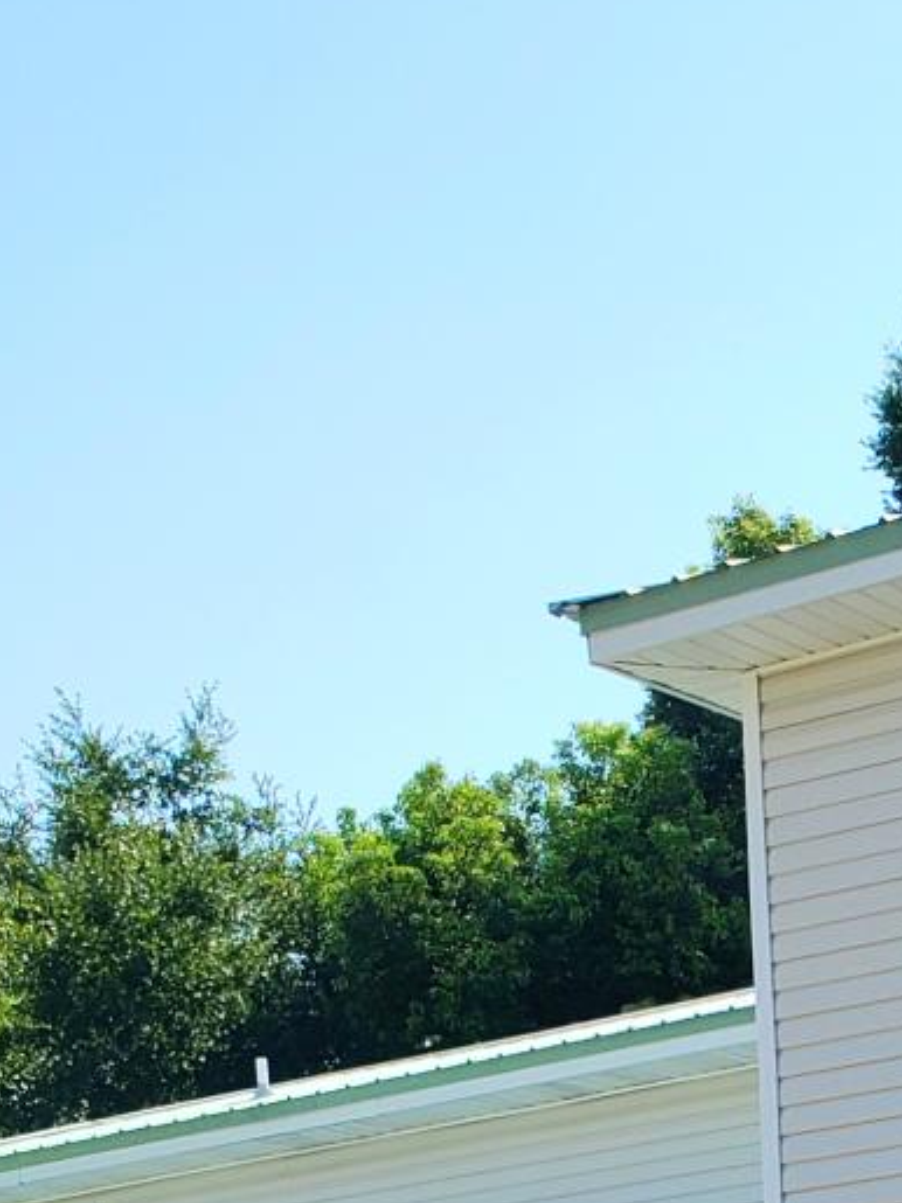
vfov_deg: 16.5
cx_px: 1320
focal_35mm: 101
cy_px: 2116
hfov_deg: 13.8
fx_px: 3511
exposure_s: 1/1073
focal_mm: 4.3
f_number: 2.4
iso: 50
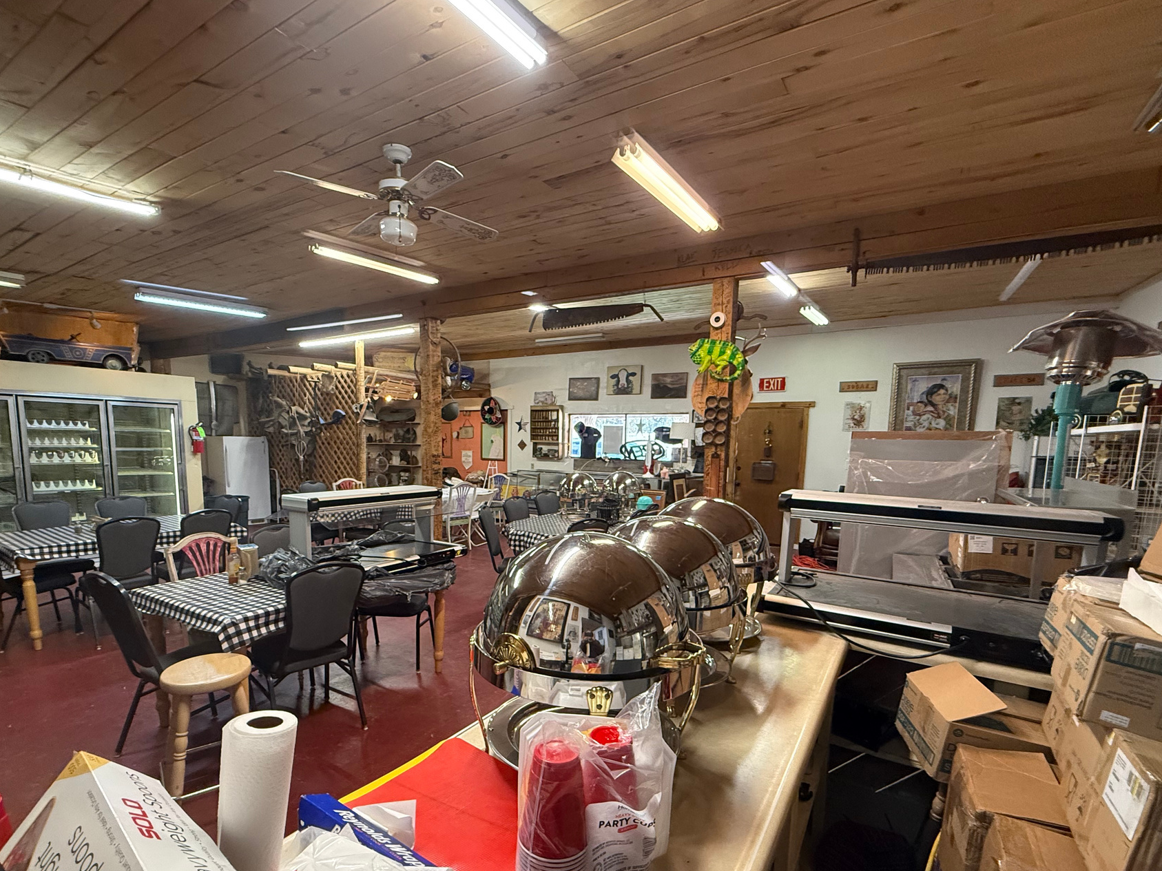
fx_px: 571
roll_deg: -1.1
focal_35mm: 17
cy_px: 509
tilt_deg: -5.9
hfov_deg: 91.0
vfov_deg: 74.1
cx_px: 550
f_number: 2.2
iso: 640
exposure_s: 1/120
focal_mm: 2.22
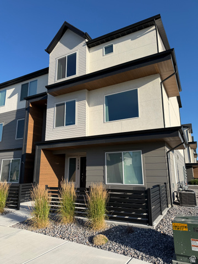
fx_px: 183
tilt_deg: +11.7
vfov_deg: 71.6
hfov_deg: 56.8
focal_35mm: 24
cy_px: 132
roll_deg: +1.0
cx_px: 99
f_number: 1.78
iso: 80
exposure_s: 1/3759
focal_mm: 6.76
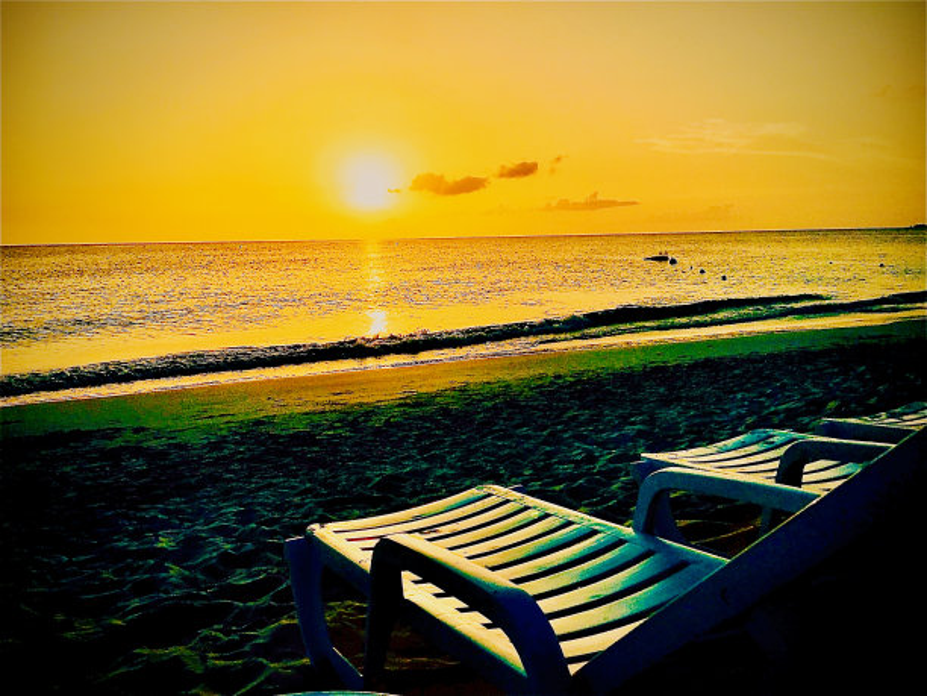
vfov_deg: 48.2
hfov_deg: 61.7
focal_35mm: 29
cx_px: 464
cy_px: 348
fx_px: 777
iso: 32
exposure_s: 1/3968
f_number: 2.2
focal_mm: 4.15
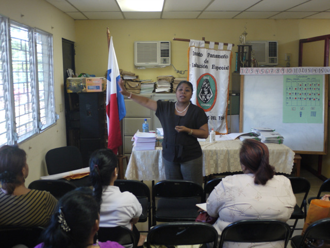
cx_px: 165
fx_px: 381
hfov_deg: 46.8
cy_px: 124
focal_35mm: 40
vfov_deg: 36.0
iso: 320
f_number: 4.4
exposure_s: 1/30
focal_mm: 20
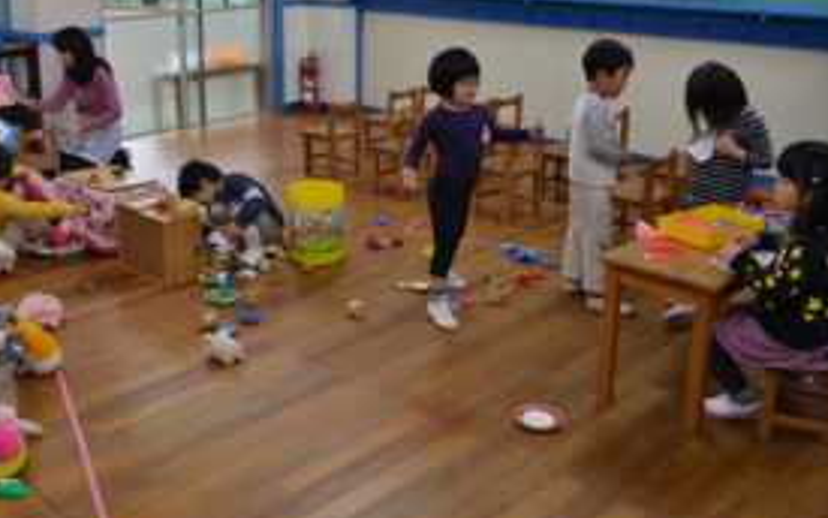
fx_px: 903
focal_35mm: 40
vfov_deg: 31.6
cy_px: 146
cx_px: 259
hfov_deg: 48.2
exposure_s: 1/60
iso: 400
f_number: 4
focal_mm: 18
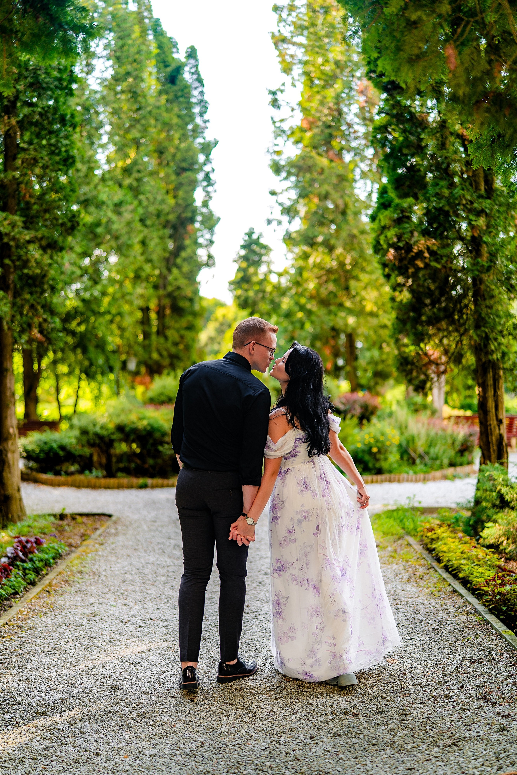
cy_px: 388
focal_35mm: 50
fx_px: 1077
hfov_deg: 27.0
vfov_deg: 39.6
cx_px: 258
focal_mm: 50
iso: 100
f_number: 1.4
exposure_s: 1/320
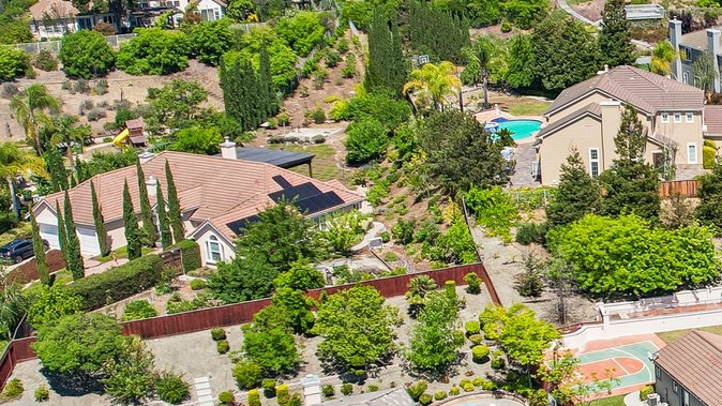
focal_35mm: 70
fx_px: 1340
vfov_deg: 17.2
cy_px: 262
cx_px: 821
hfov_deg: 27.3
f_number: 2.8
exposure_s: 1/2000
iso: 120
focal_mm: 8.4
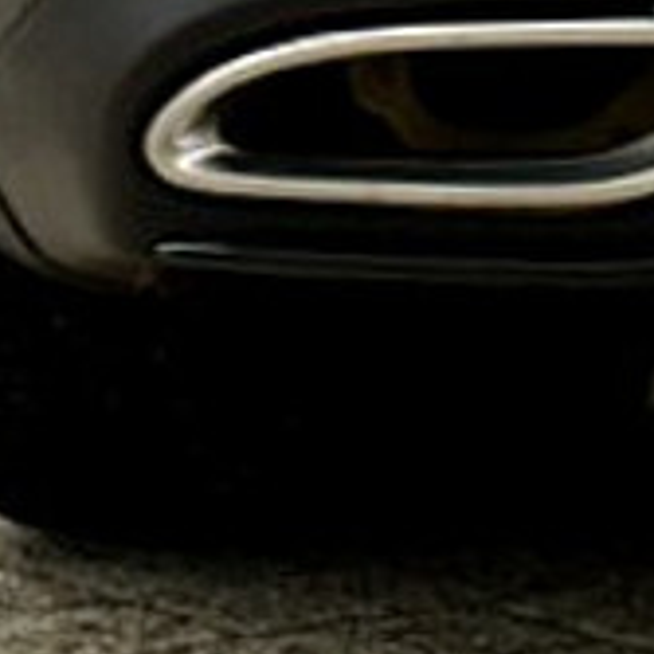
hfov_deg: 4.2
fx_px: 8678
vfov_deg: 4.2
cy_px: -1069
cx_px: 1954
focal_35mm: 406
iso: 400
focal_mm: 38
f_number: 8
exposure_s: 1/60
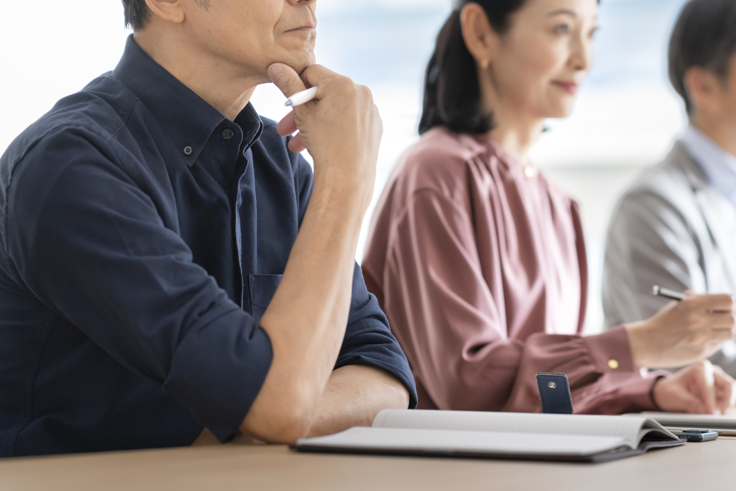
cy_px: 174
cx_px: 502
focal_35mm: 122
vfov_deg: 11.2
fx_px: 2494
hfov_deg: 16.7
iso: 800
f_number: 2.2
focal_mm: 85
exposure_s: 1/100
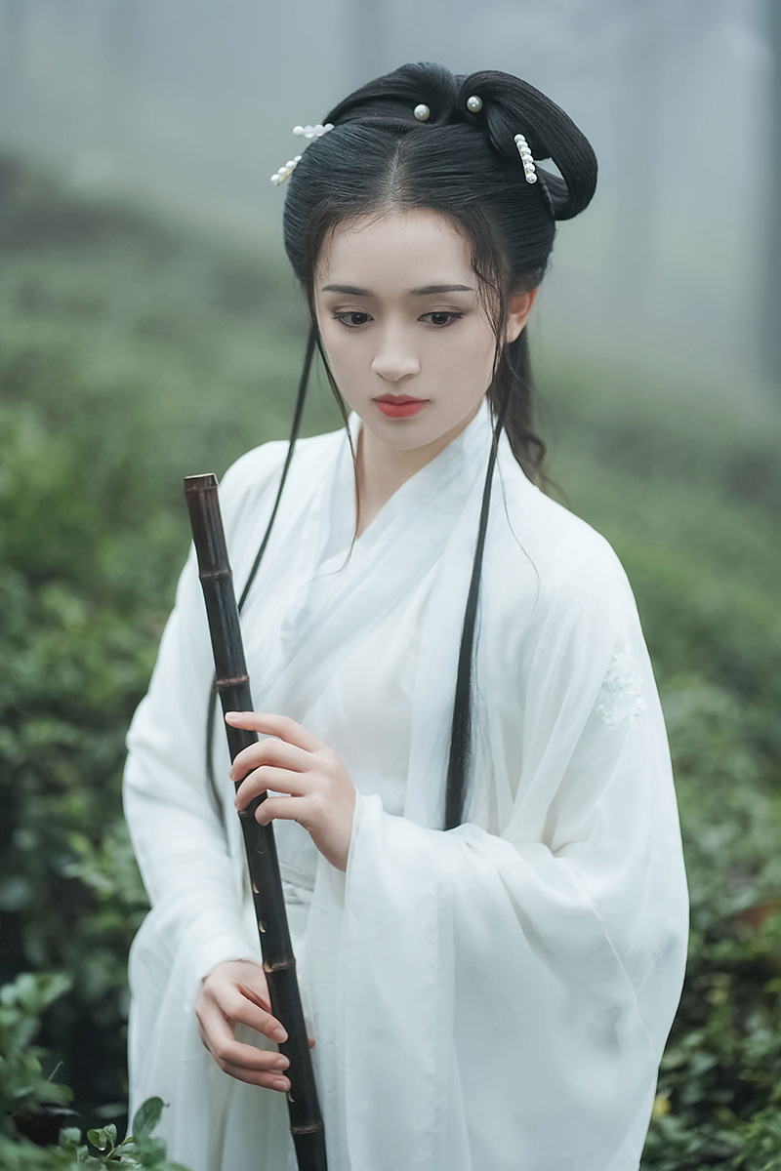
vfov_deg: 23.9
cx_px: 390
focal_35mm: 85
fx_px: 2766
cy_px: 586
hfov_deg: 16.1
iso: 400
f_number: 2
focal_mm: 85
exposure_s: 1/100
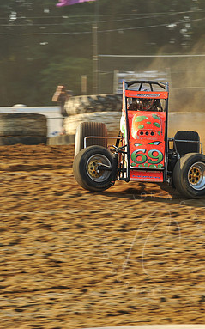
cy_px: 164
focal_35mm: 270
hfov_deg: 4.9
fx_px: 2416
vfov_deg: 7.8
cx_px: 153
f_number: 9
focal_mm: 175
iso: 400
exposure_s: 1/320
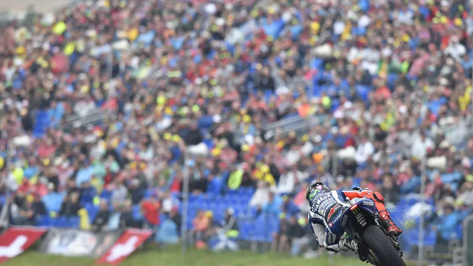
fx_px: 7901
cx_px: 236
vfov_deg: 1.9
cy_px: 134
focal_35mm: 630
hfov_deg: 3.4
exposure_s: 1/3200
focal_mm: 400
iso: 500
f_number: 3.5
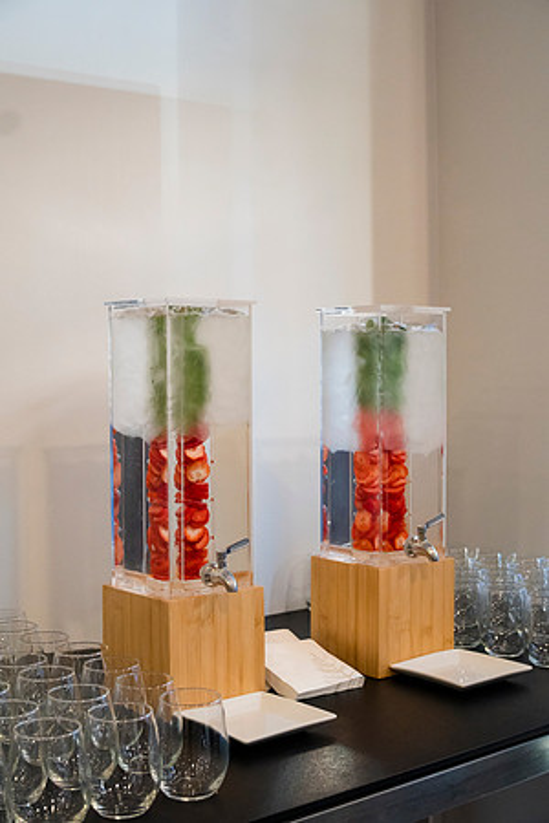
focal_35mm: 50
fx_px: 1132
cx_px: 274
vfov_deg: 40.0
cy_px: 412
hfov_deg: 27.3
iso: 2000
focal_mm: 33
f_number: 4.5
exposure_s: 1/60
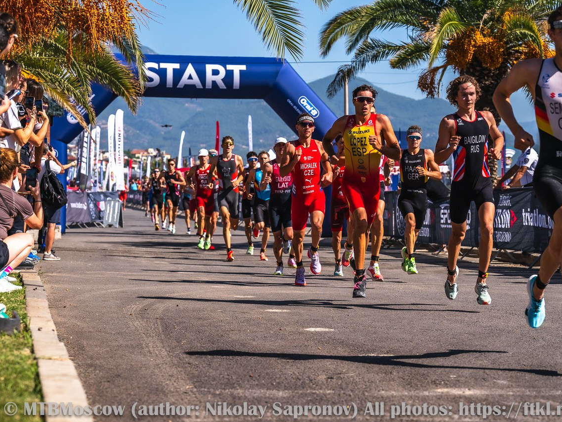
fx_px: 1591
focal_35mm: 98
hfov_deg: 20.0
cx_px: 317
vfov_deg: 15.1
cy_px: 211
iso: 250
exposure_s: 1/4000
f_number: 5
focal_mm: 90
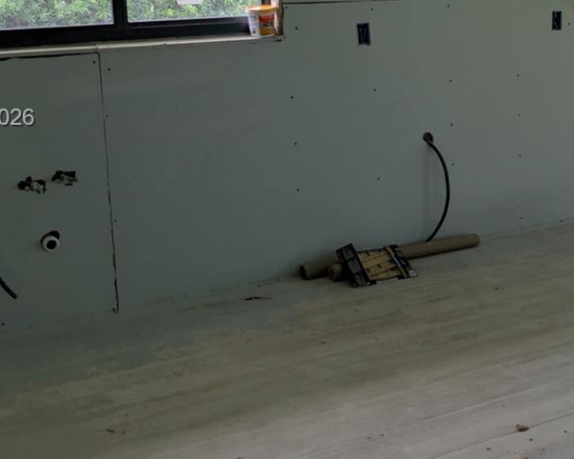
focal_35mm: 62
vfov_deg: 24.3
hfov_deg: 29.5
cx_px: 497
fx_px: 1053
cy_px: 119
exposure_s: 1/115
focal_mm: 6.9
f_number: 1.68
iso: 20
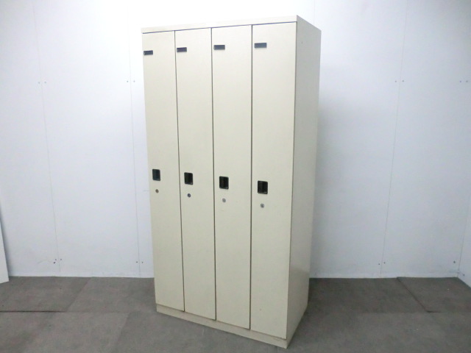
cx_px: 236
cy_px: 176
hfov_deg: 65.3
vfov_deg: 51.4
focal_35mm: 27
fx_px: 367
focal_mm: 4.9
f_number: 3.2
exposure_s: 1/60
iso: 640
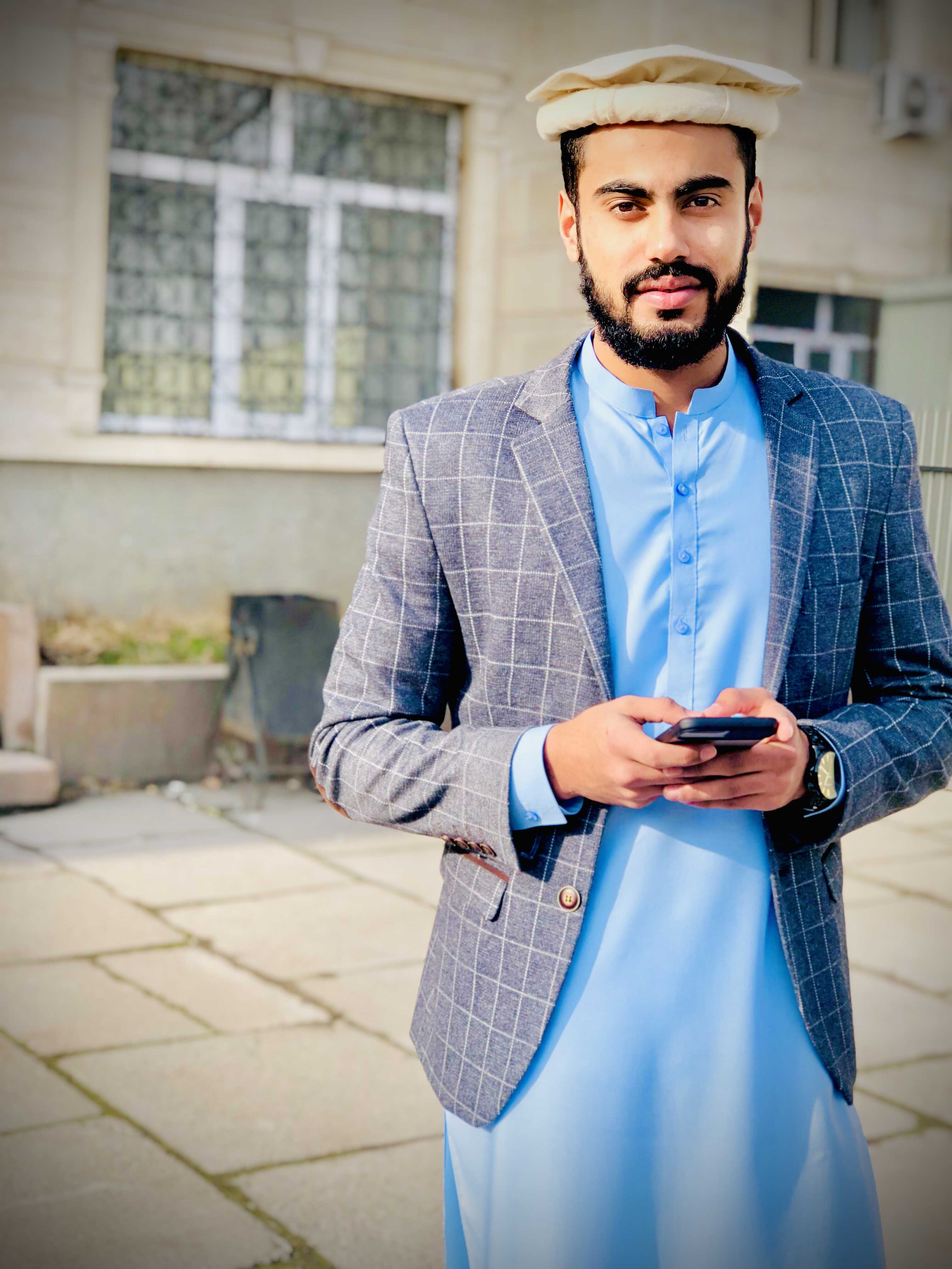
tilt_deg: -4.7
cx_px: 476
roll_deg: -3.7
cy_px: 634
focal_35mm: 57
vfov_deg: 33.8
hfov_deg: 25.7
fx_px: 2090
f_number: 2.8
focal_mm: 6.6
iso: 20
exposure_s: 1/202
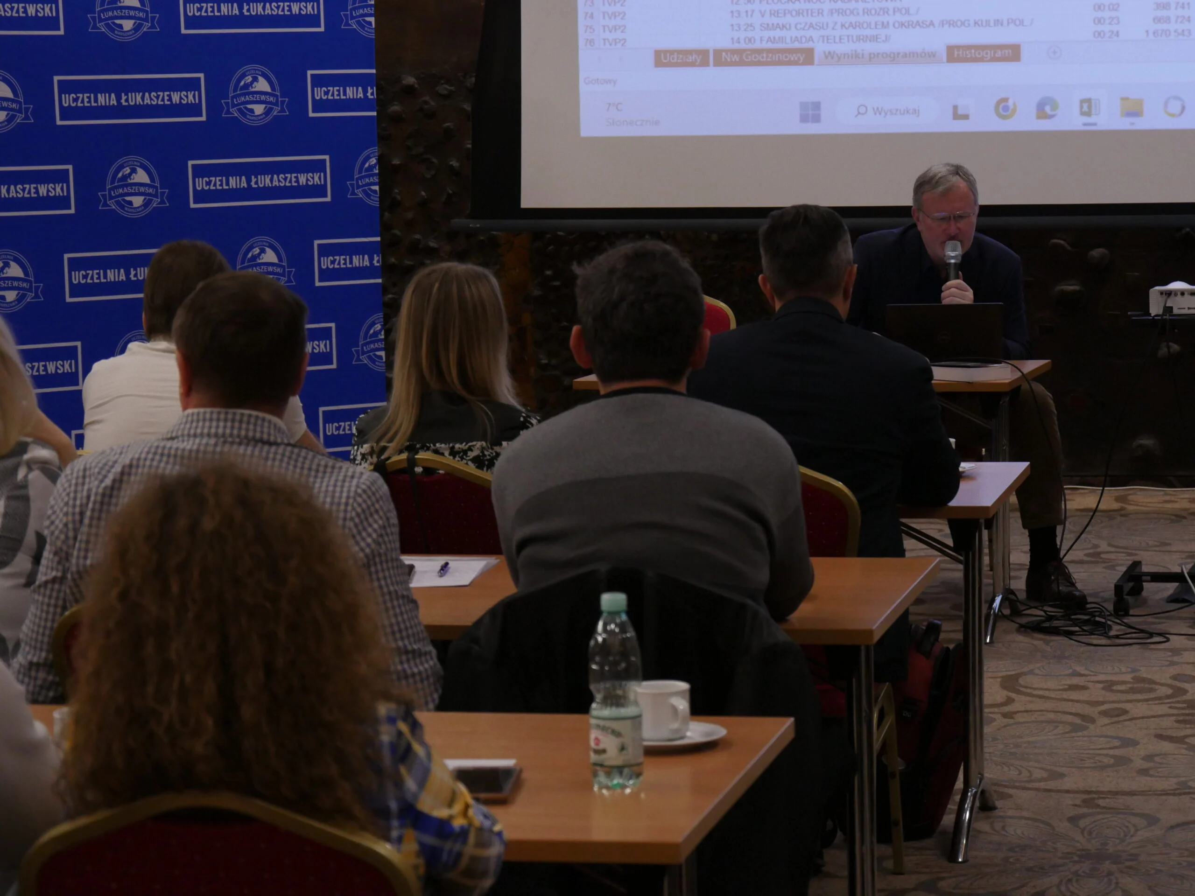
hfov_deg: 17.9
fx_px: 3797
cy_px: 448
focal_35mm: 110
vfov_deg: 13.5
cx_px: 598
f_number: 5.1
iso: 1600
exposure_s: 1/50
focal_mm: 55
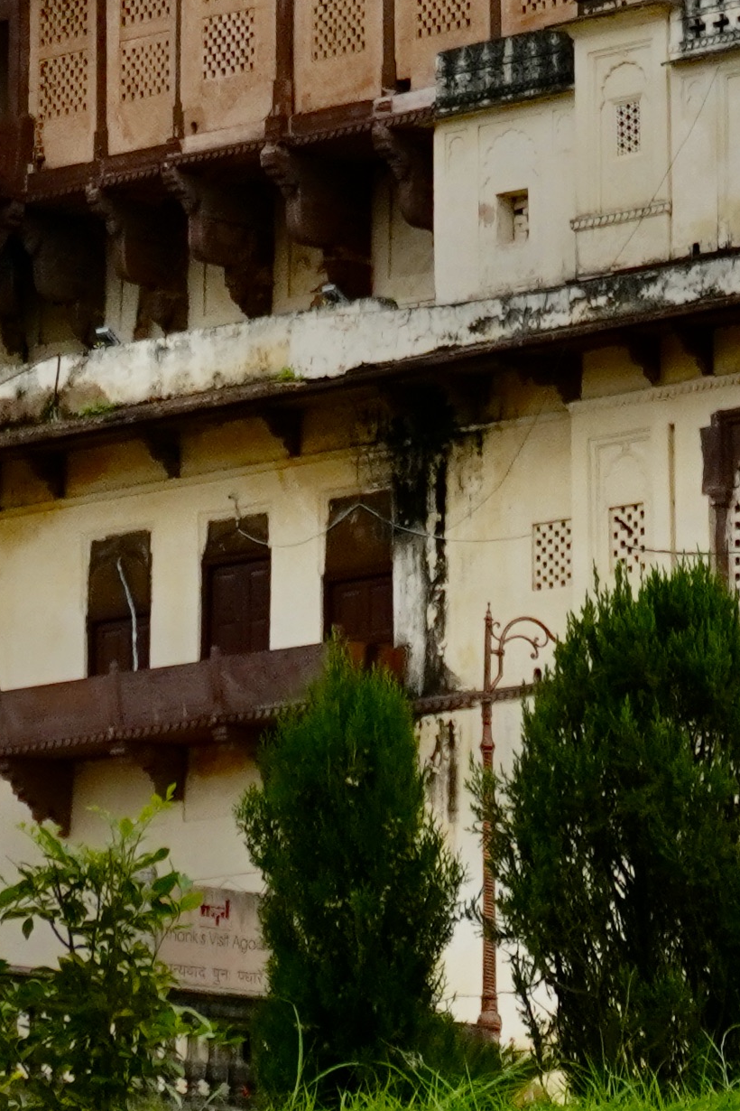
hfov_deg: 5.7
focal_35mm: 241
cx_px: 687
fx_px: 7444
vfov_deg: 8.3
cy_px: -568
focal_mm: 33
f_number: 5.6
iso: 640
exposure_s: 1/3200
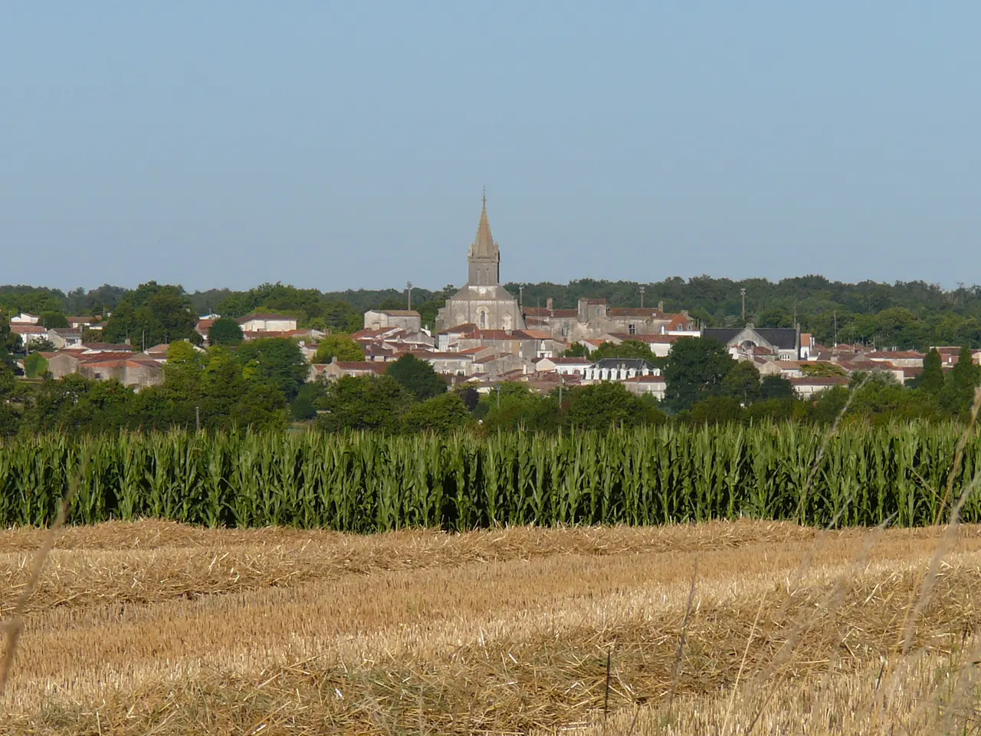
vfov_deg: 5.8
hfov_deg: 7.8
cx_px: 490
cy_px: 368
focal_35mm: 255
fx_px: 7227
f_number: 7.1
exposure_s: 1/400
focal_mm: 30.3
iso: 80
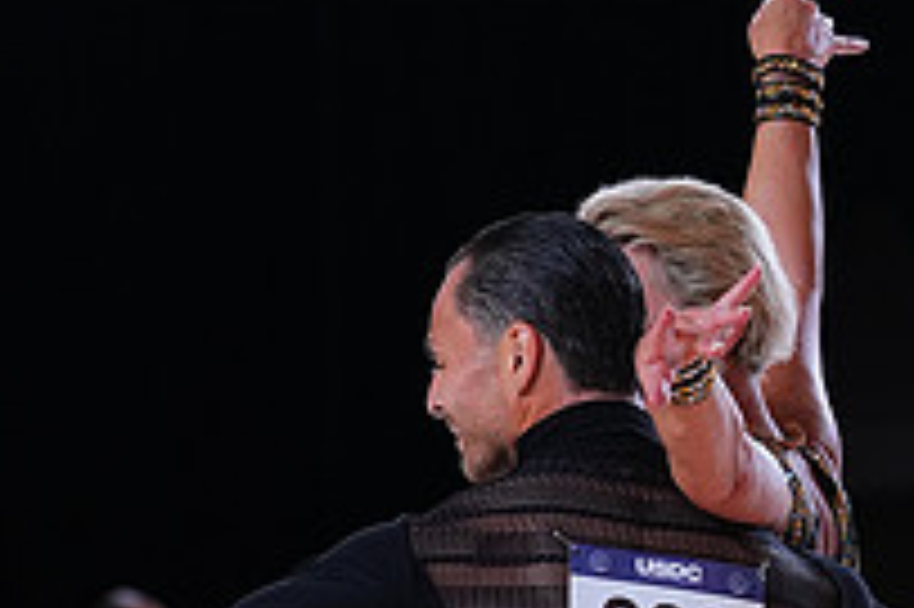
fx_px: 11466
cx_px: 570
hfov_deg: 4.6
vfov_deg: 3.0
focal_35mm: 452
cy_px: 878
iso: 1250
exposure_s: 1/500
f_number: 4
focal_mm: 158
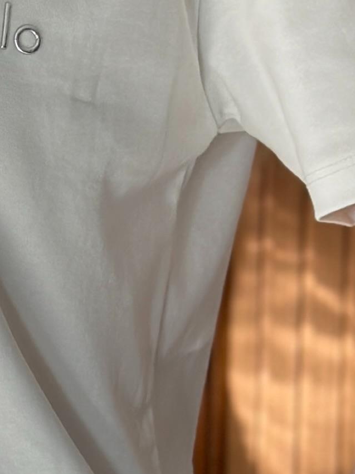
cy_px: 125
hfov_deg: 6.5
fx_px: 3117
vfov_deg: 8.7
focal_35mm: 228
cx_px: -94
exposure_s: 1/184
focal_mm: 6.86
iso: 80
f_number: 1.78
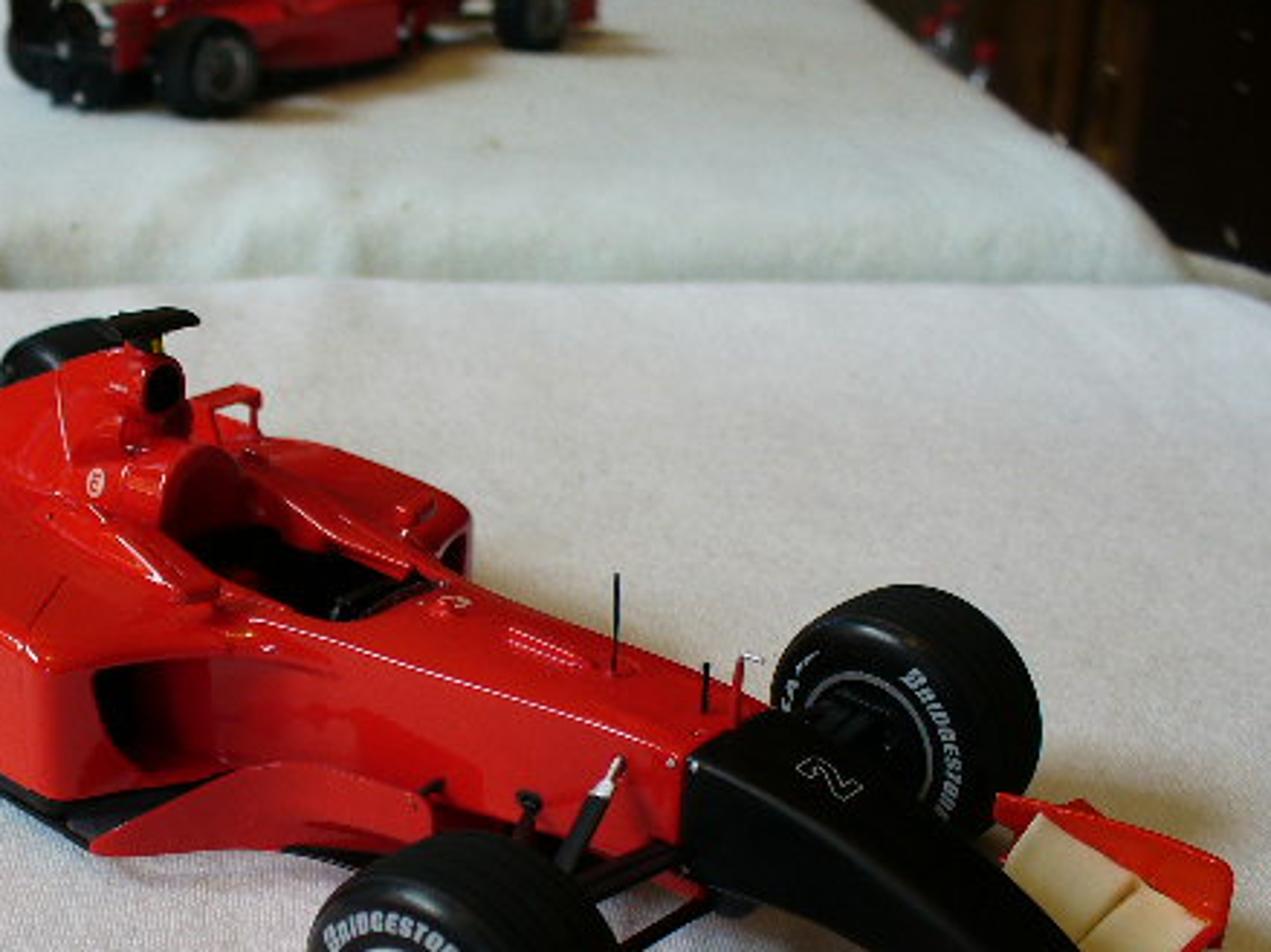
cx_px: 443
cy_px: 608
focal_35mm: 54
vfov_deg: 26.9
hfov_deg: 35.3
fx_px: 1982
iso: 80
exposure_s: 1/60
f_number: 2.8
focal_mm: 6.1
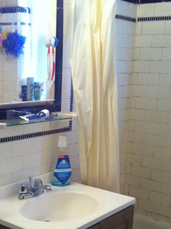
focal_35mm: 63
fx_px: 416
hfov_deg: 23.1
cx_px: 56
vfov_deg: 30.2
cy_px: 173
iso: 400
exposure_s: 1/15
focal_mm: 3.85
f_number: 2.8
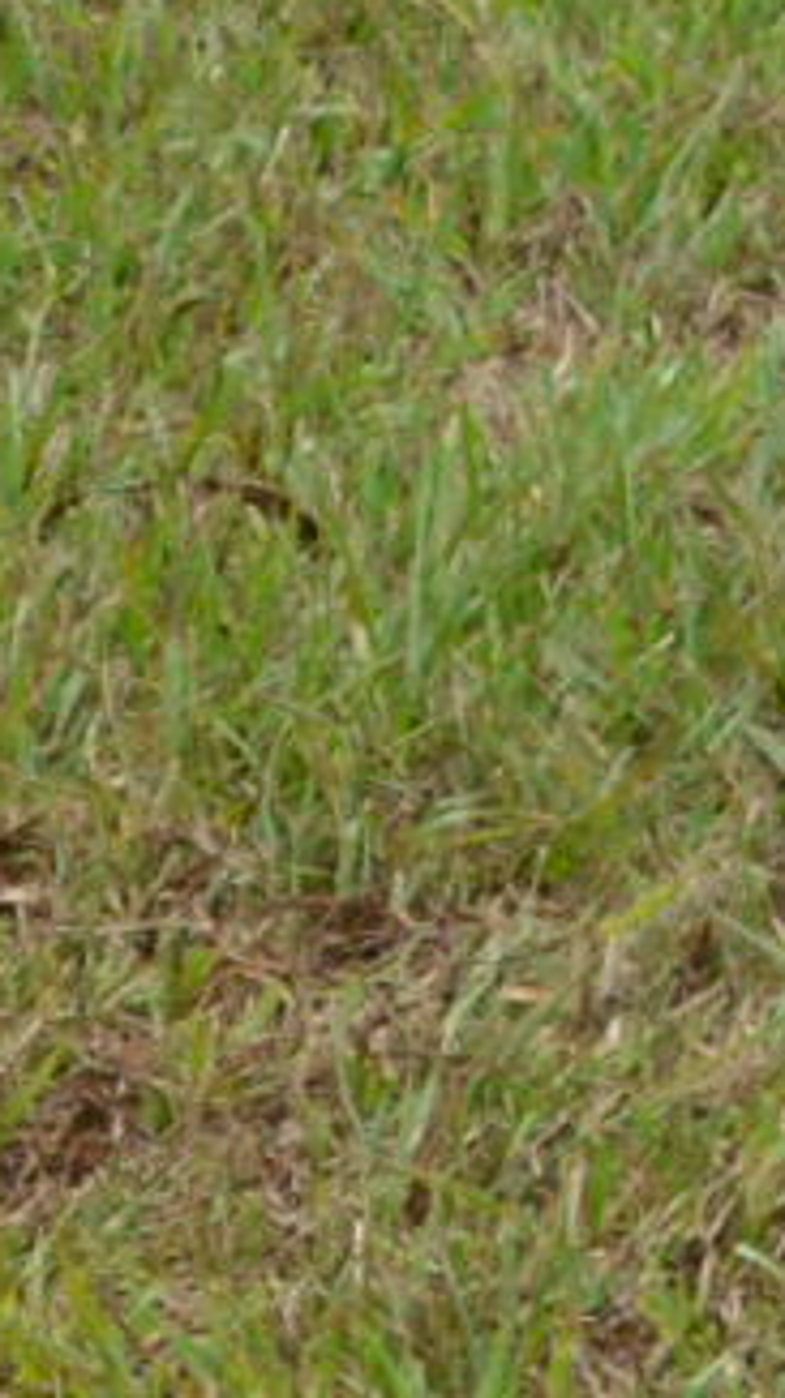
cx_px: -3273
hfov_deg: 2.7
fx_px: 15522
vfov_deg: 5.1
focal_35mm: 419
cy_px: -111
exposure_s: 1/200
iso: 200
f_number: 7.1
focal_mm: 29
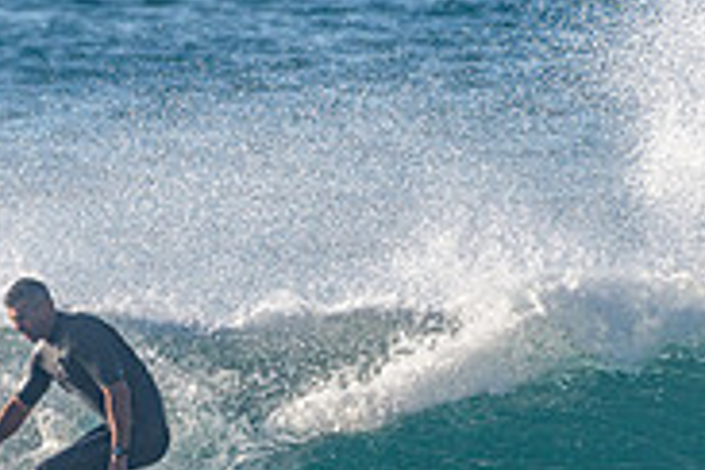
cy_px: 491
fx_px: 34993
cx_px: 28
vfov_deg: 0.8
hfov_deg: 1.2
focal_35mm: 1787
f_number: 5.6
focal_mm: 500
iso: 280
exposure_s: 1/2000
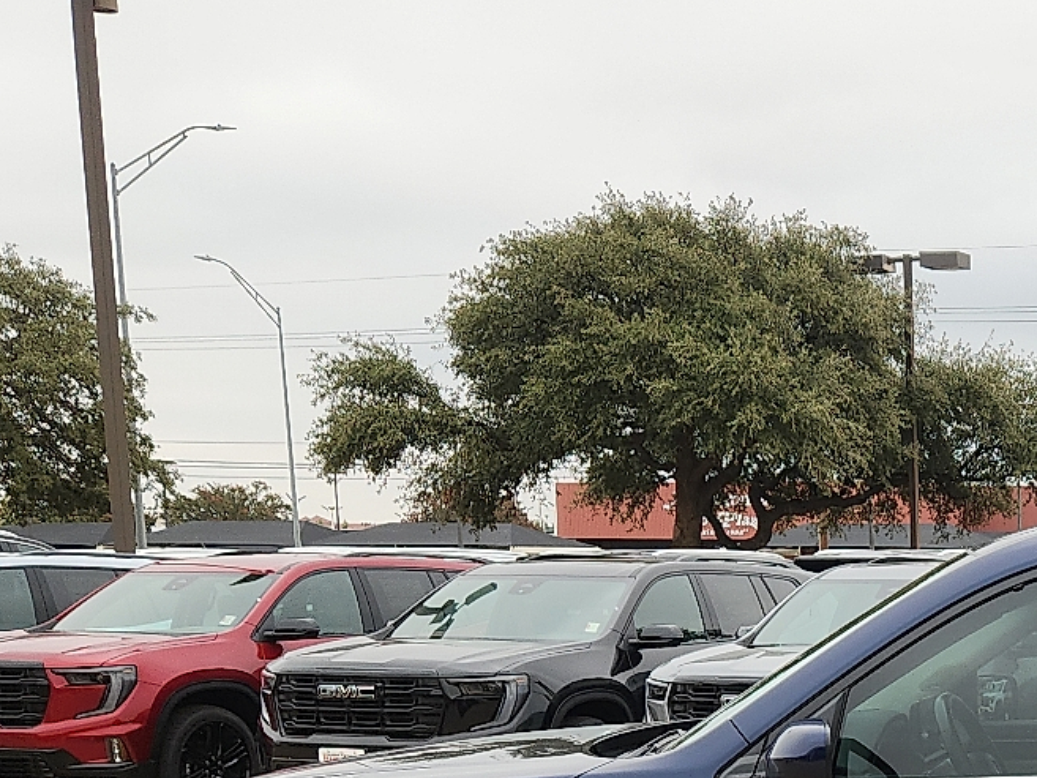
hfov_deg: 29.5
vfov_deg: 24.1
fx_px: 1678
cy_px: 900
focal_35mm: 56
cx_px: 1242
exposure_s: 1/500
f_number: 1.8
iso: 50
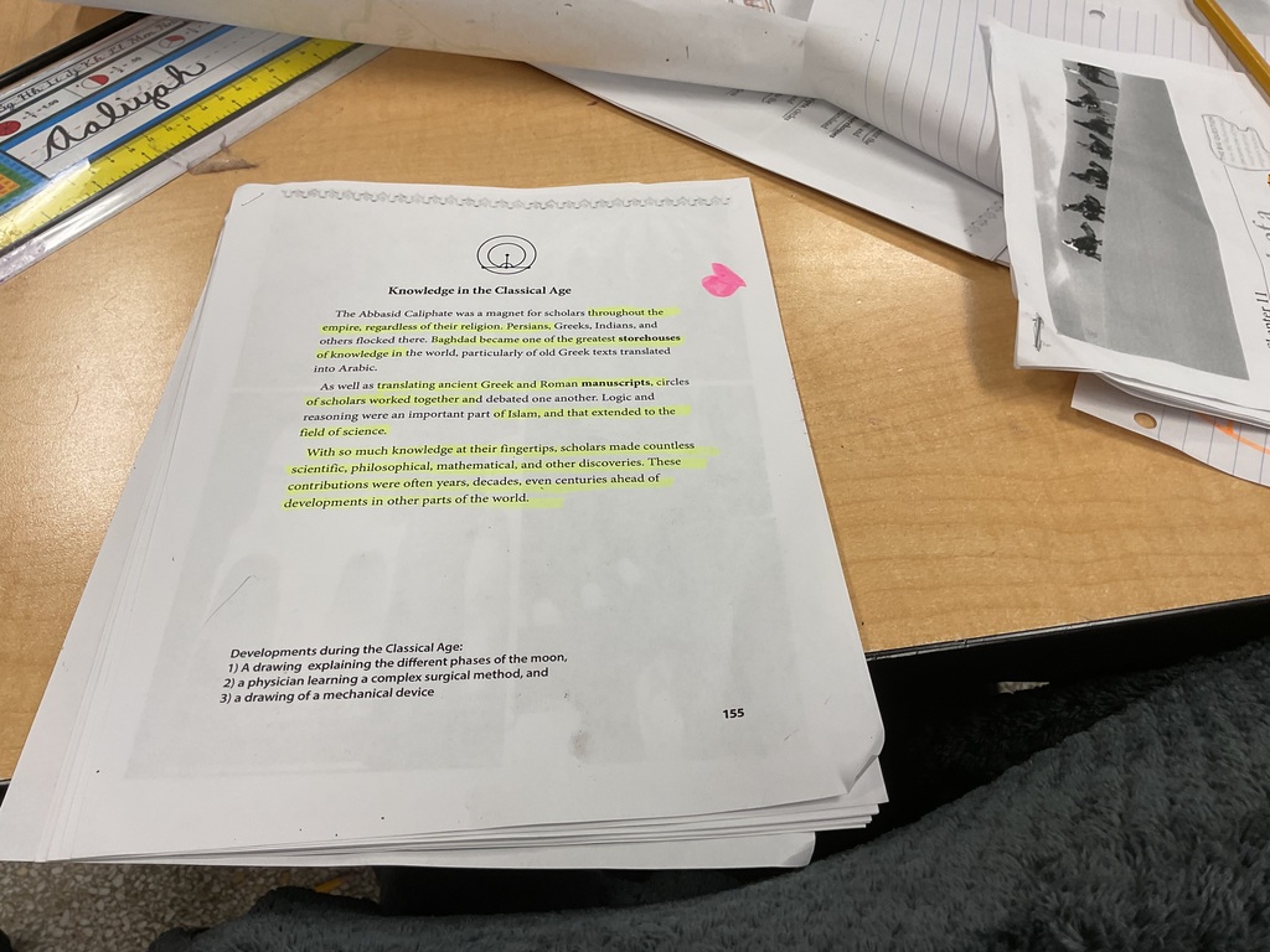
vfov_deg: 48.2
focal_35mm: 29
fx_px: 1064
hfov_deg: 61.7
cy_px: 476
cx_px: 635
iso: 40
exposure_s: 1/60
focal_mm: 3
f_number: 1.8
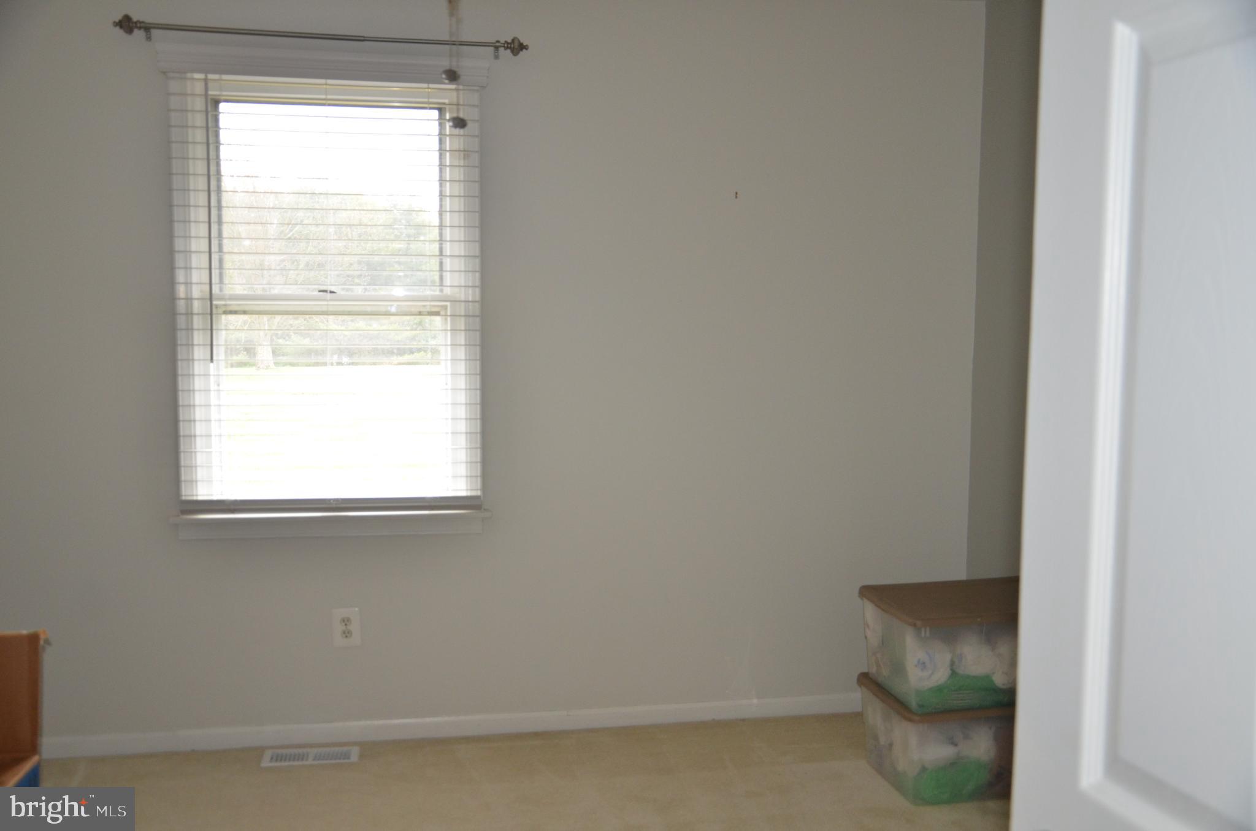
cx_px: 628
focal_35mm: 33
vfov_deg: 39.8
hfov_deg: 57.3
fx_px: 1149
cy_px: 416
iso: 720
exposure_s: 1/60
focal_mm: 22
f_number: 3.8
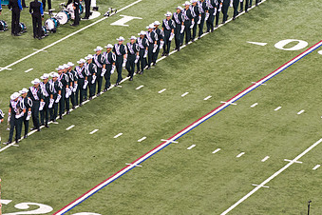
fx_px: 2433
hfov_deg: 7.6
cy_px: 58
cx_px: 130
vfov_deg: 5.1
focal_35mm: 272
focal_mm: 140
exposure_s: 1/320
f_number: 4.8
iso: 1250
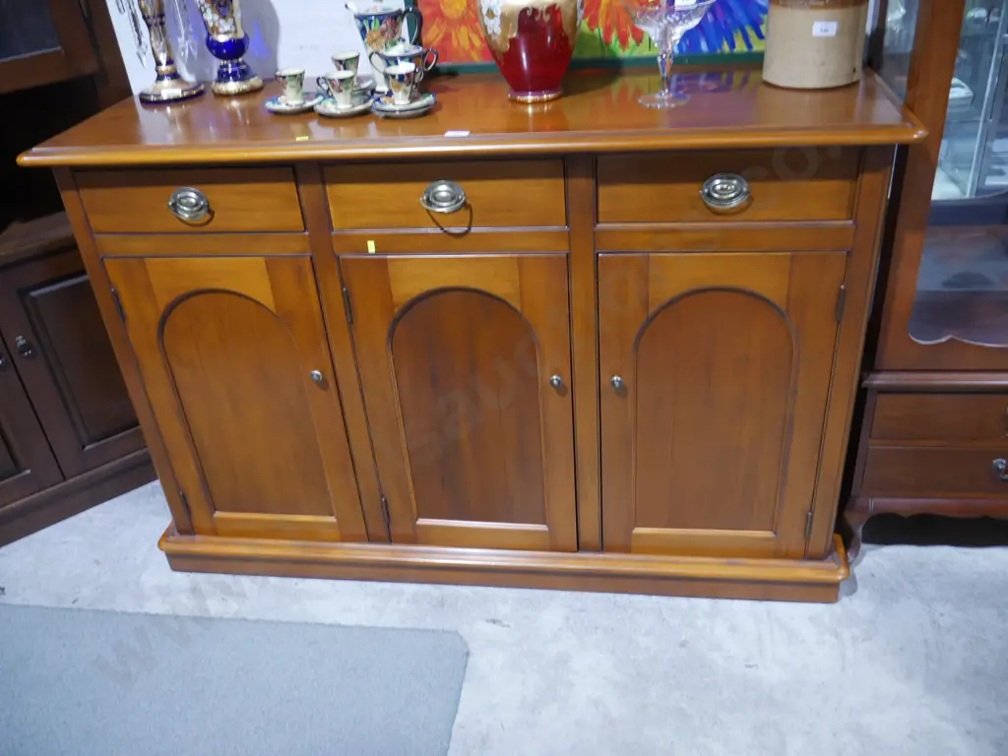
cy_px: 378
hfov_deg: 60.0
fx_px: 874
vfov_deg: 46.8
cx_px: 504
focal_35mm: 30
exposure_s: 1/60
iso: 640
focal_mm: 15
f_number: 3.6
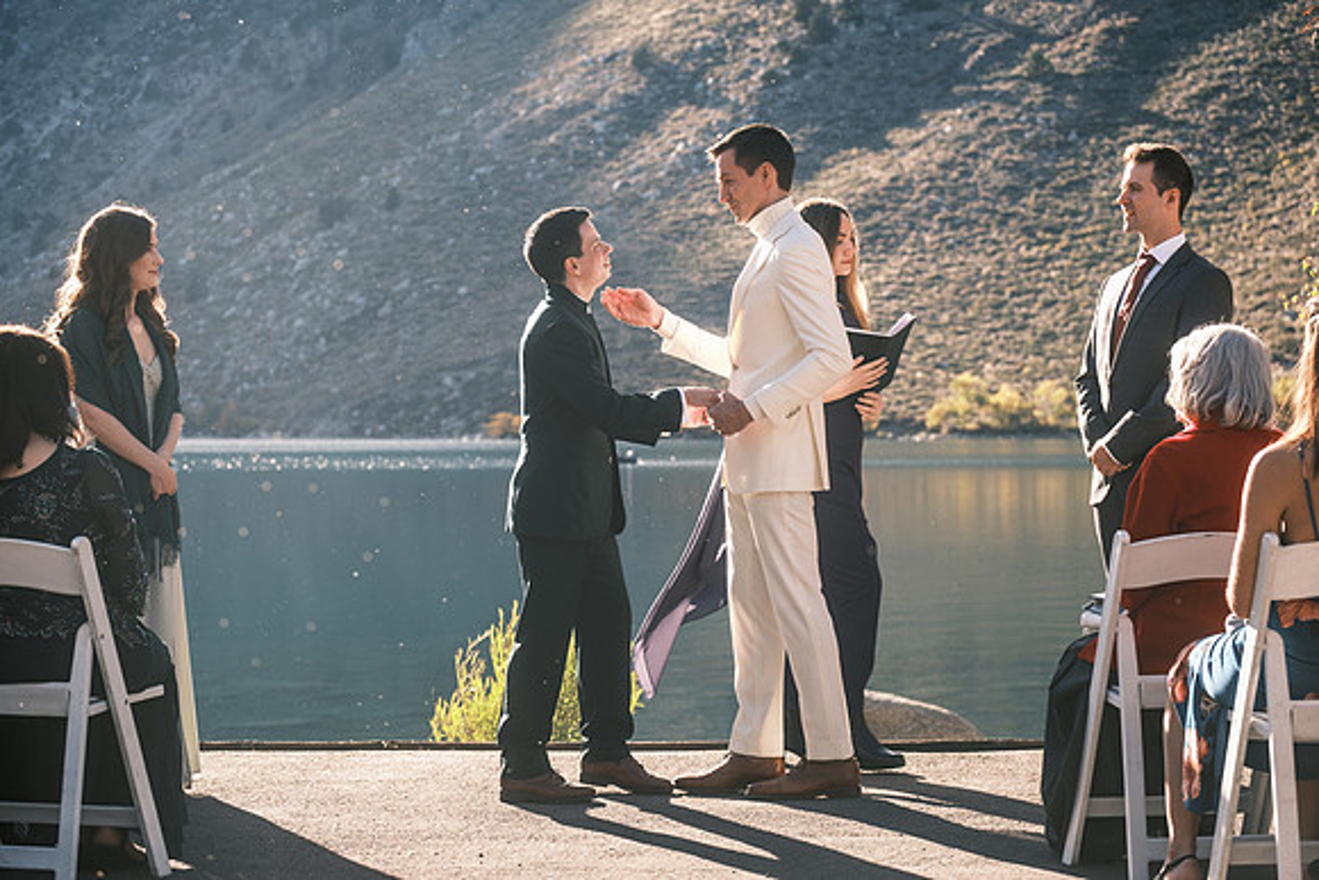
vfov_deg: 18.2
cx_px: 660
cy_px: 440
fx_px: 2748
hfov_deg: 27.0
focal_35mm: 75
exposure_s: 1/400
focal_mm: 50
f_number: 3.6
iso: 200
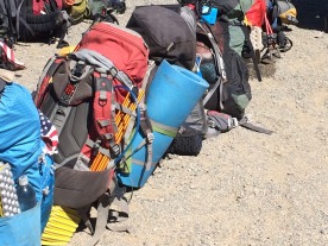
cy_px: 51
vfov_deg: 17.4
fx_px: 796
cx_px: 233
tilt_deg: -22.2
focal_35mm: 84
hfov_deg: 23.1
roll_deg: -1.4
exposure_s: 1/1786
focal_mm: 4.15
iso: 32
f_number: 2.2
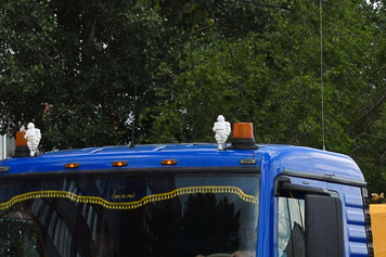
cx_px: 301
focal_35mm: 157
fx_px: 1679
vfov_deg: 8.7
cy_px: 260
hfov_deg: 13.1
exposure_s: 1/1000
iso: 200
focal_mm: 31
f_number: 5.6
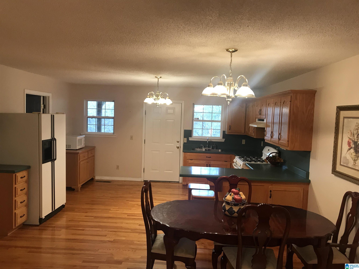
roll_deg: -1.7
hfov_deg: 63.4
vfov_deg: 49.7
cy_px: 134
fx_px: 290
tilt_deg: -1.3
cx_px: 180
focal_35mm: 28
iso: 40
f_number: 1.8
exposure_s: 1/24
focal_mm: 3.99
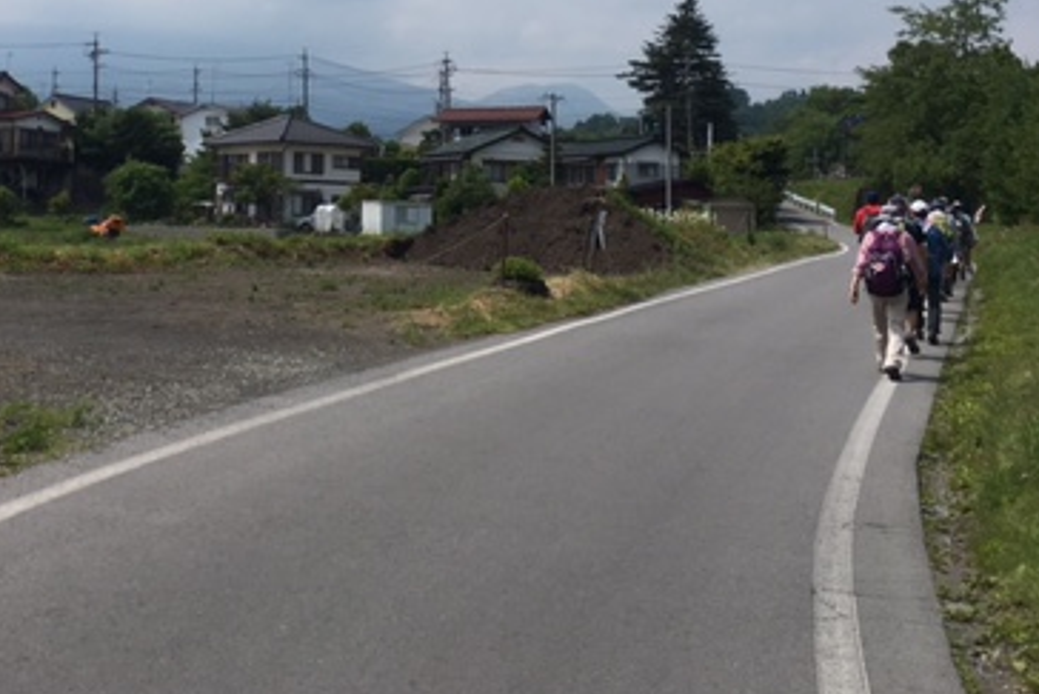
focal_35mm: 53
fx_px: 1530
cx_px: 317
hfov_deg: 37.0
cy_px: 43
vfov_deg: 24.6
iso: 25
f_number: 2.2
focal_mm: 4.15
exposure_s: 1/3205
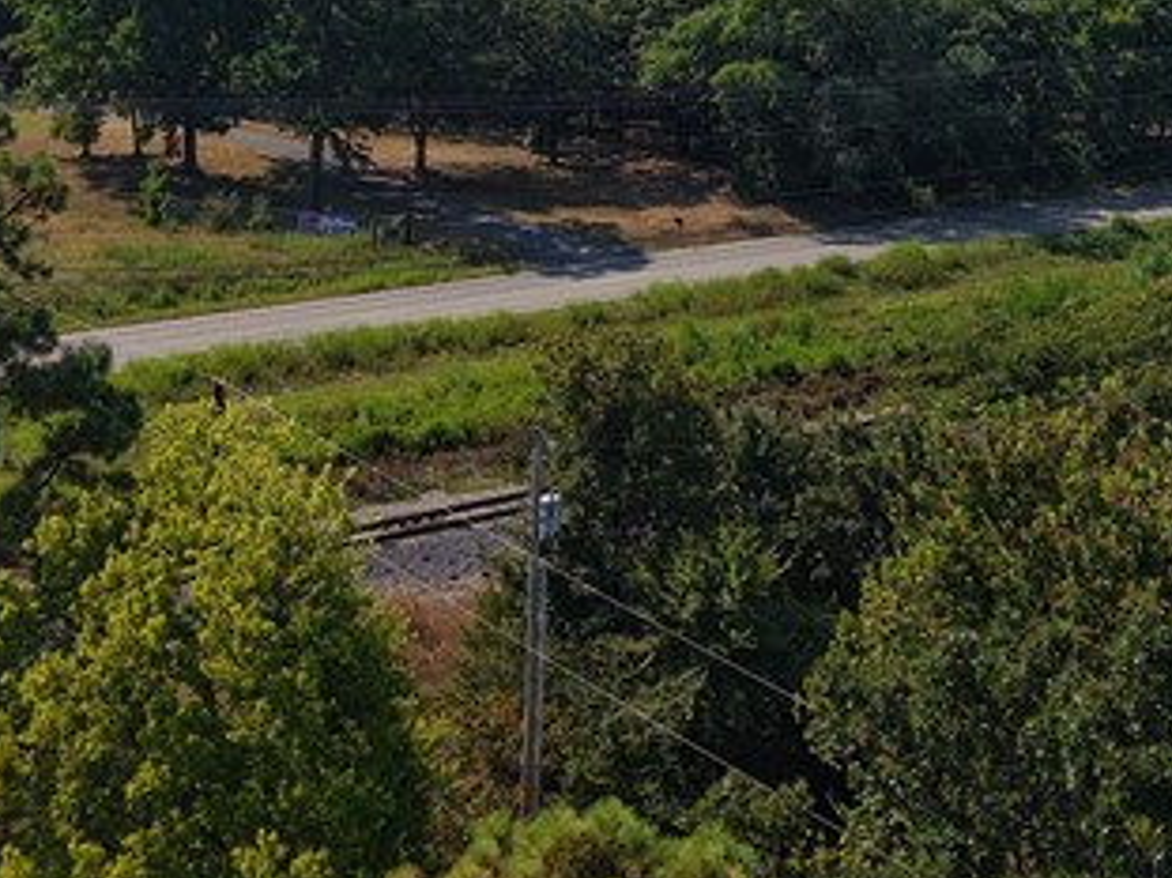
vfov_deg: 17.7
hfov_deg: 24.3
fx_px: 2674
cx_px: 969
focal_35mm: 79
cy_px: -188
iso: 200
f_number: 1.8
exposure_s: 1/6400
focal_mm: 8.67
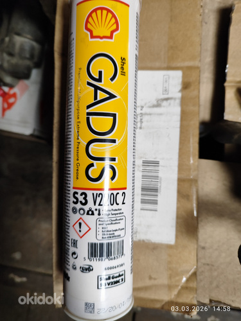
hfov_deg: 58.9
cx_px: 120
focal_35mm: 23
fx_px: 214
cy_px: 160
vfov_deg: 73.9
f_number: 1.88
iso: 753
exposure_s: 1/50
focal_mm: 5.59
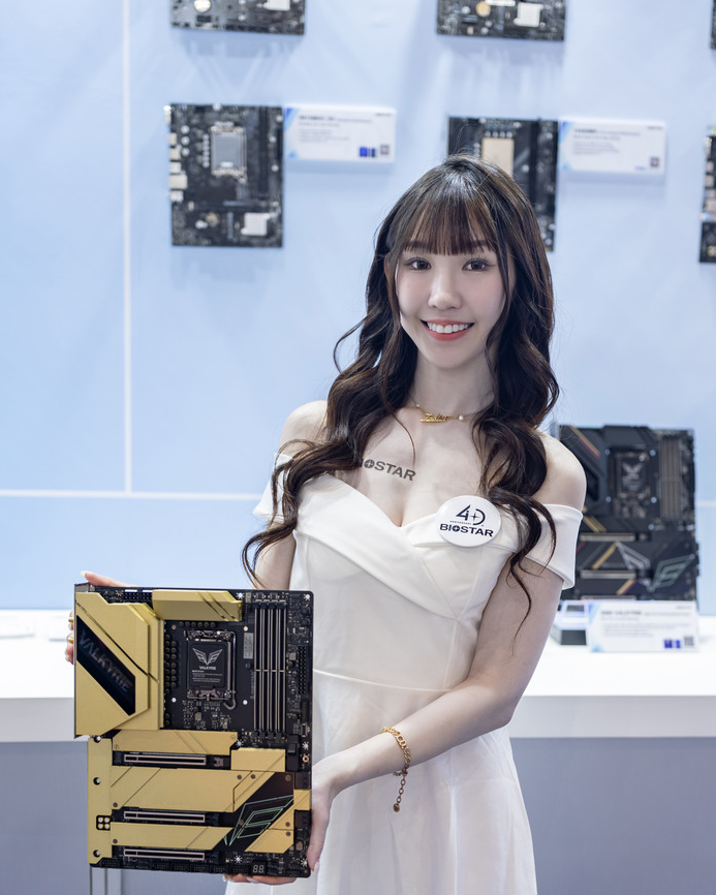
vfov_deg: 35.6
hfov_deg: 29.1
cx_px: 384
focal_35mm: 52
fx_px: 1377
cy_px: 604
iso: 125
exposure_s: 1/125
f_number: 2
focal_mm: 41
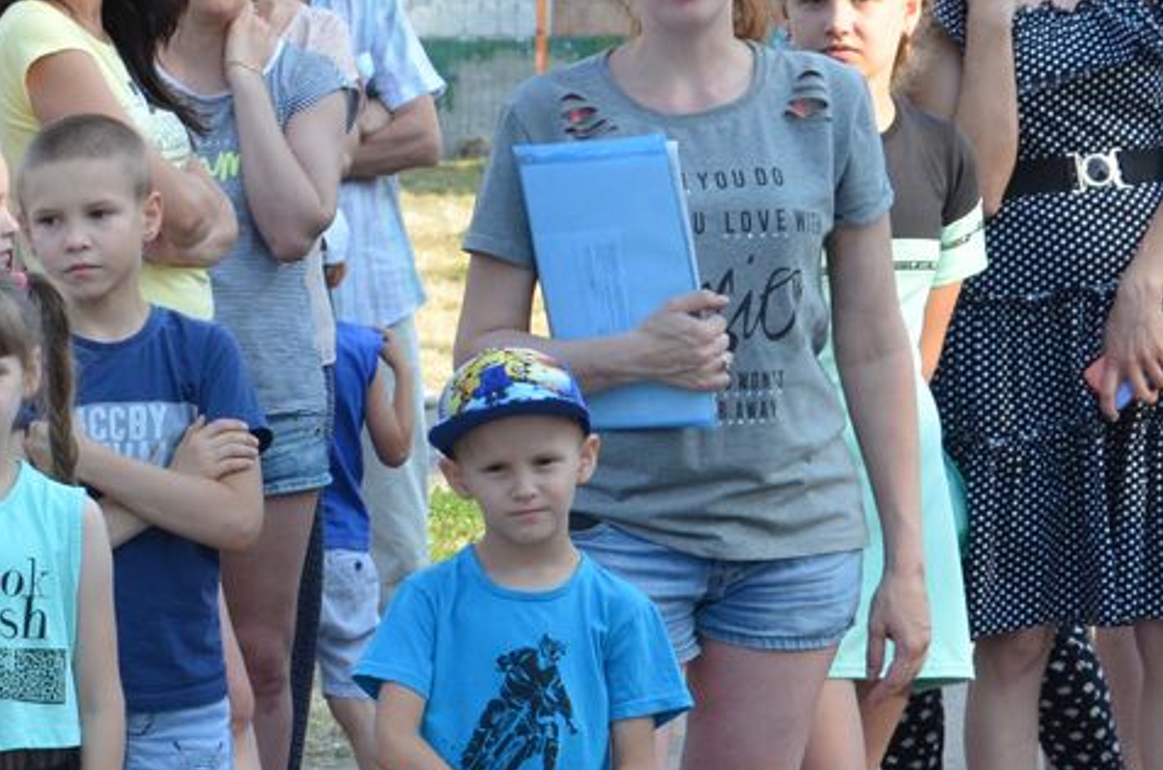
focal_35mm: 220
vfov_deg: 6.2
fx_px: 7093
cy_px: 250
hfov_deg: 9.3
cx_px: 15
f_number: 10
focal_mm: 50
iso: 640
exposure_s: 1/320
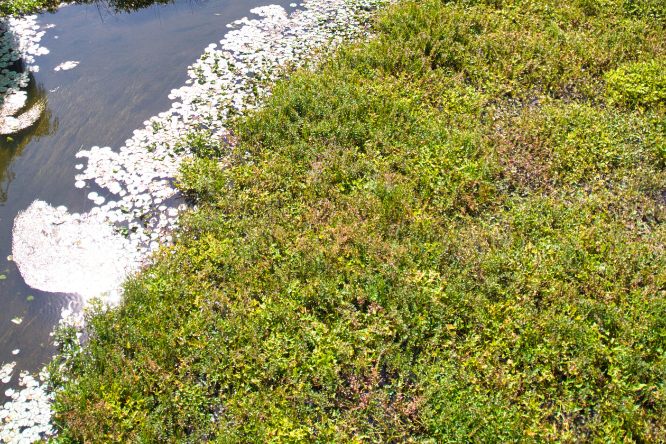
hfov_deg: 41.7
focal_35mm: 47
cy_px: 31
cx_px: 270
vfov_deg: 27.5
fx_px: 869
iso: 100
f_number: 2.8
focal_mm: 8.38
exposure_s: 1/50
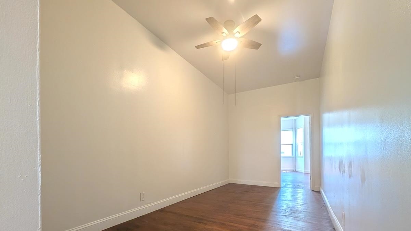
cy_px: 155
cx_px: 208
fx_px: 153
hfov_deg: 106.8
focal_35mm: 14
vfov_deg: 72.0
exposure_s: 1/30
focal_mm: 2.02
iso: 47
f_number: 1.7
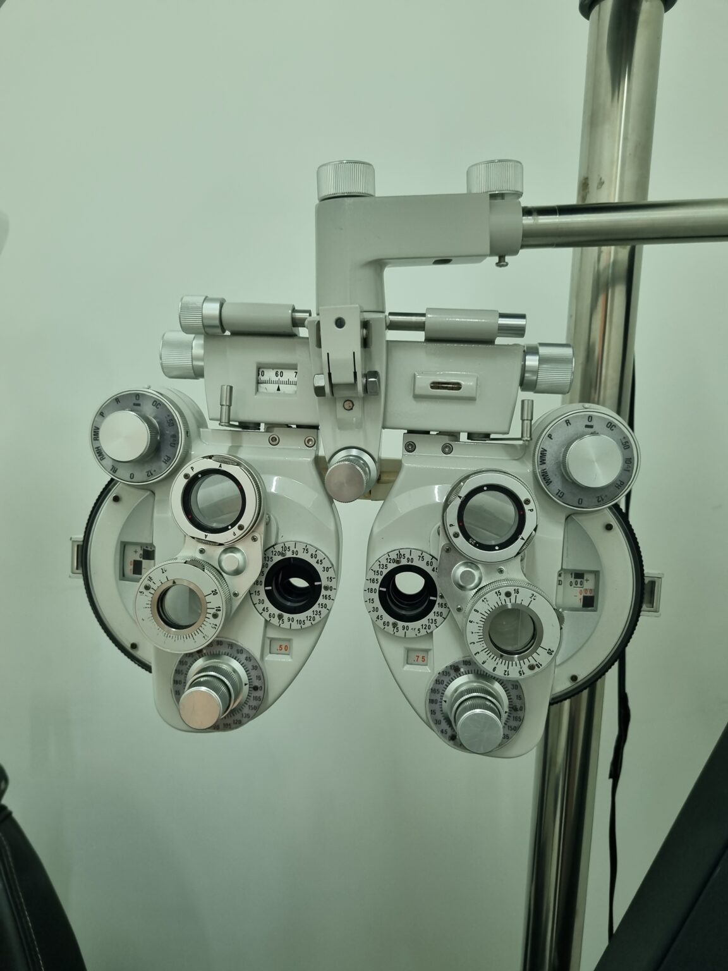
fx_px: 729
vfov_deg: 67.3
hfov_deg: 53.1
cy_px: 486
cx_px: 364
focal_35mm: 26
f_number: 1.8
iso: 100
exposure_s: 1/120
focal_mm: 5.4
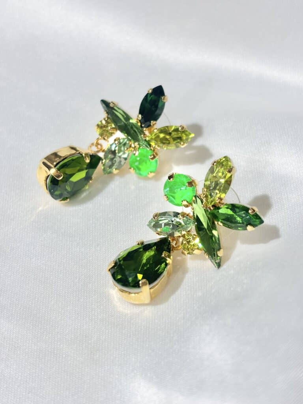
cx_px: 152
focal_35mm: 52
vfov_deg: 36.8
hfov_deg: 28.0
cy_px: 202
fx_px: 607
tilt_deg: -47.3
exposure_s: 1/254
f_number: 1.6
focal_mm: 5.96
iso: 32
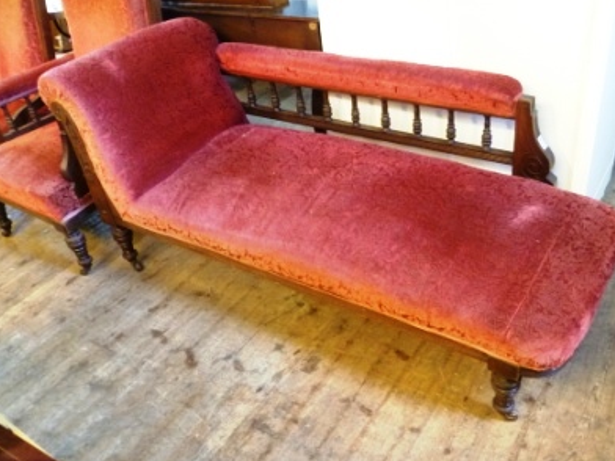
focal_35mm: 32
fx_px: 569
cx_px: 342
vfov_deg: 44.1
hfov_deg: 56.7
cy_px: 262
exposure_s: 1/13
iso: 400
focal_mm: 5
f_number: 2.8
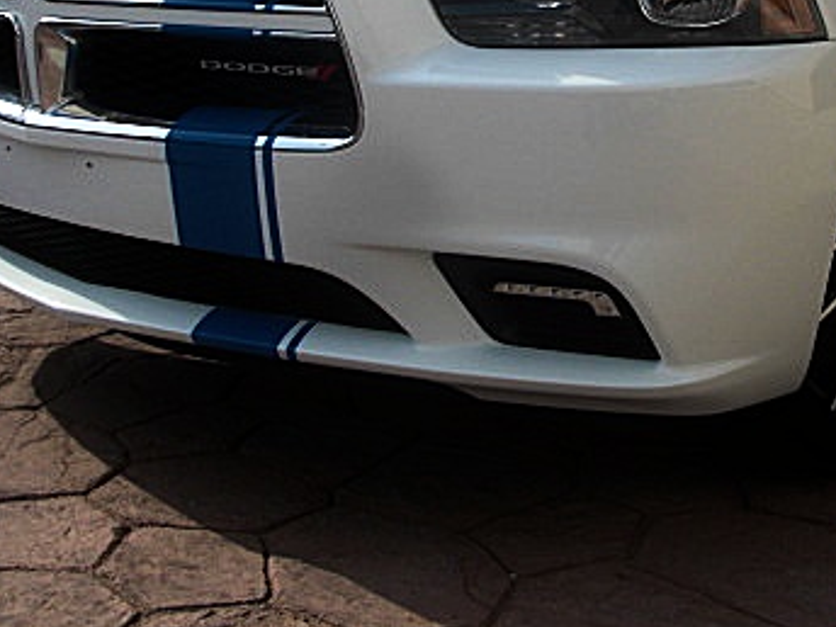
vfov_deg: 21.5
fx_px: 1618
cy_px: 87
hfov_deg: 28.7
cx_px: 595
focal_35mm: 67
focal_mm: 6.3
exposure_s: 1/800
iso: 50
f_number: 2.8
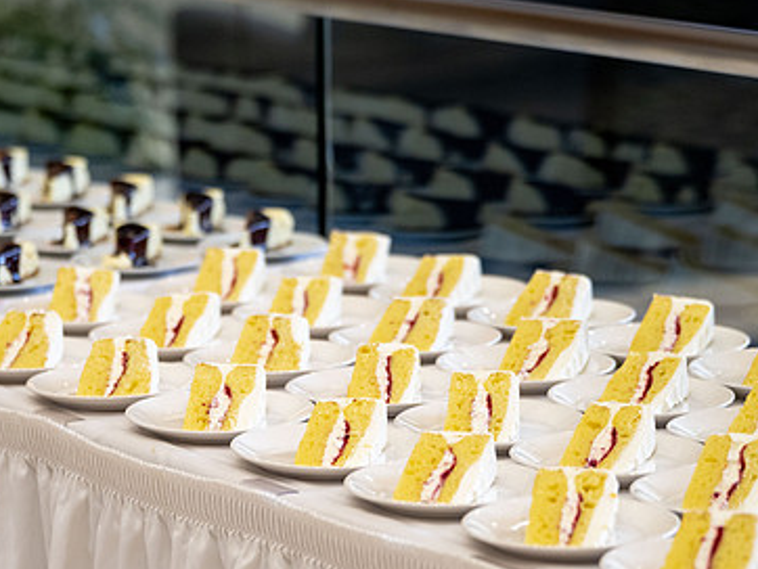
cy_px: 378
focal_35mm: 157
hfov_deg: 12.6
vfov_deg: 9.5
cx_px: 343
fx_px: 3440
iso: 1600
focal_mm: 102
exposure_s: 1/320
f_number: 2.8
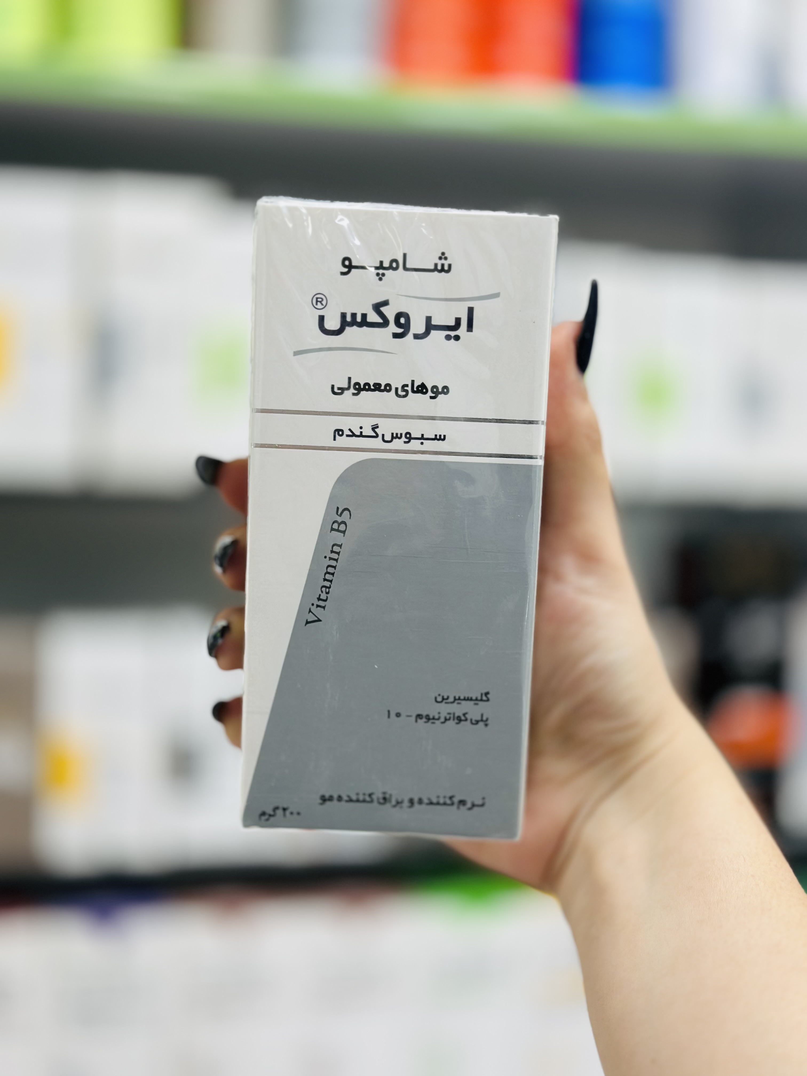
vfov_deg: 39.7
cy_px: 538
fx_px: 1492
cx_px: 404
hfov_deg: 30.3
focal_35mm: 48
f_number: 1.78
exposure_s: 1/100
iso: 80
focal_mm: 6.86
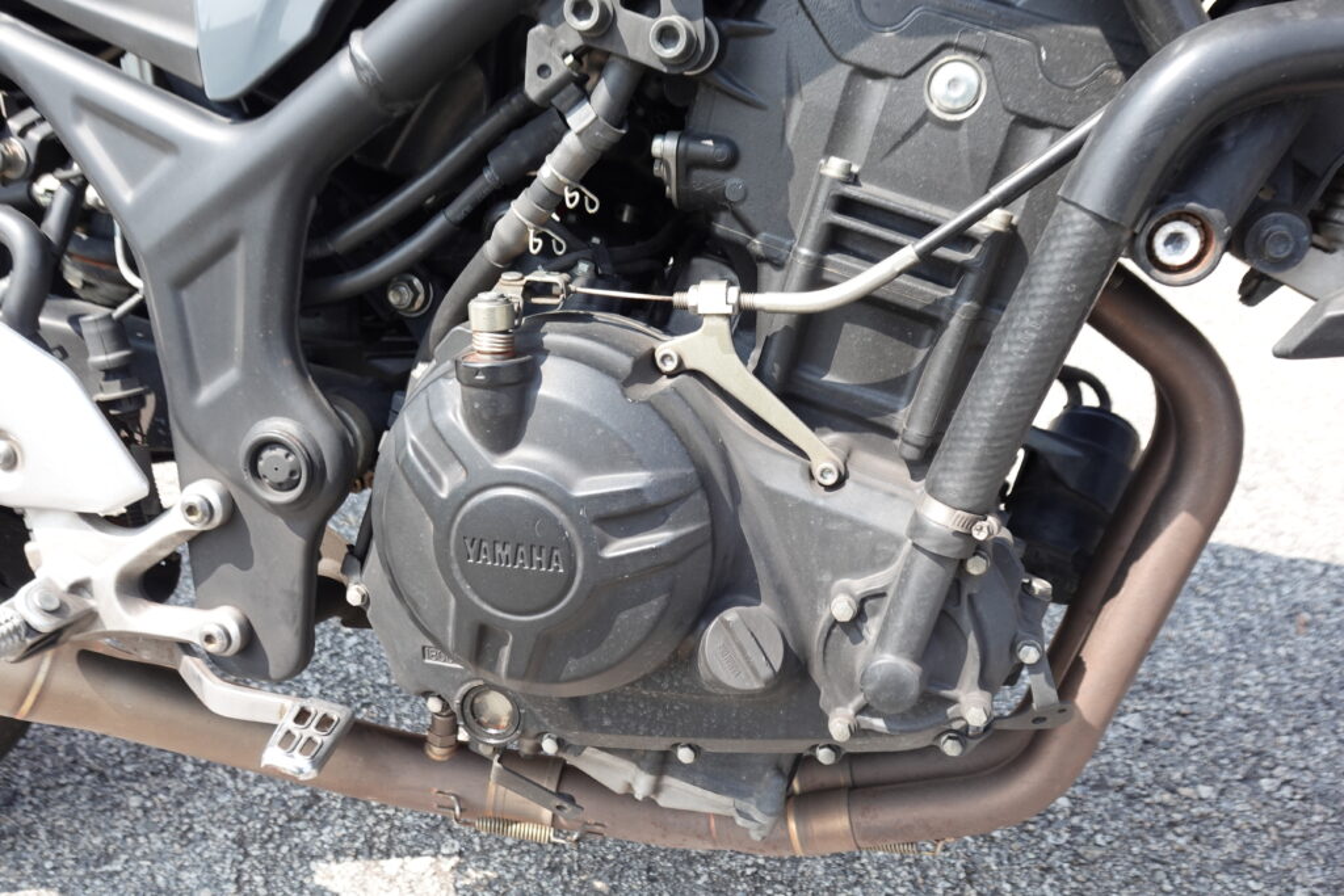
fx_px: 1232
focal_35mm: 33
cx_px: 672
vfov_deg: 40.0
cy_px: 448
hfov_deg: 57.2
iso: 125
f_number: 3.5
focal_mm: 12.11
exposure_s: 1/250
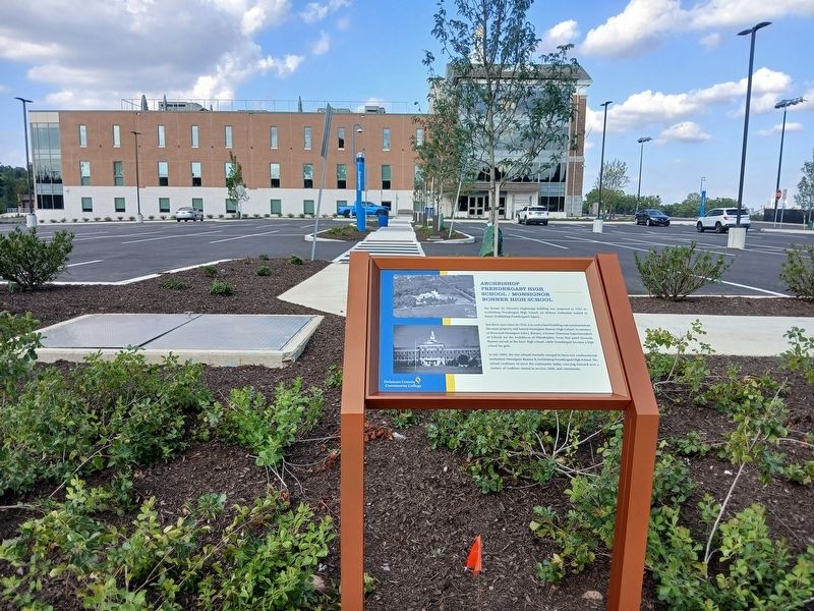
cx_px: 407
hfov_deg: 67.3
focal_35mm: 26
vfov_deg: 53.1
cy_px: 306
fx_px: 611
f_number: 1.8
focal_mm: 3.98
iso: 20
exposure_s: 1/300
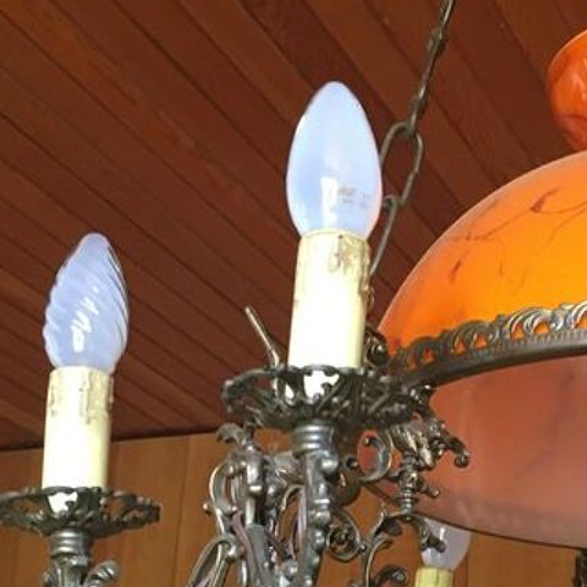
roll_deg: -0.1
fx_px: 1535
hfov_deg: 20.6
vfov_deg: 21.4
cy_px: 457
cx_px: 654
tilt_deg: +20.2
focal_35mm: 80
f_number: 2.2
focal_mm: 4.15
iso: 160
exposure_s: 1/33
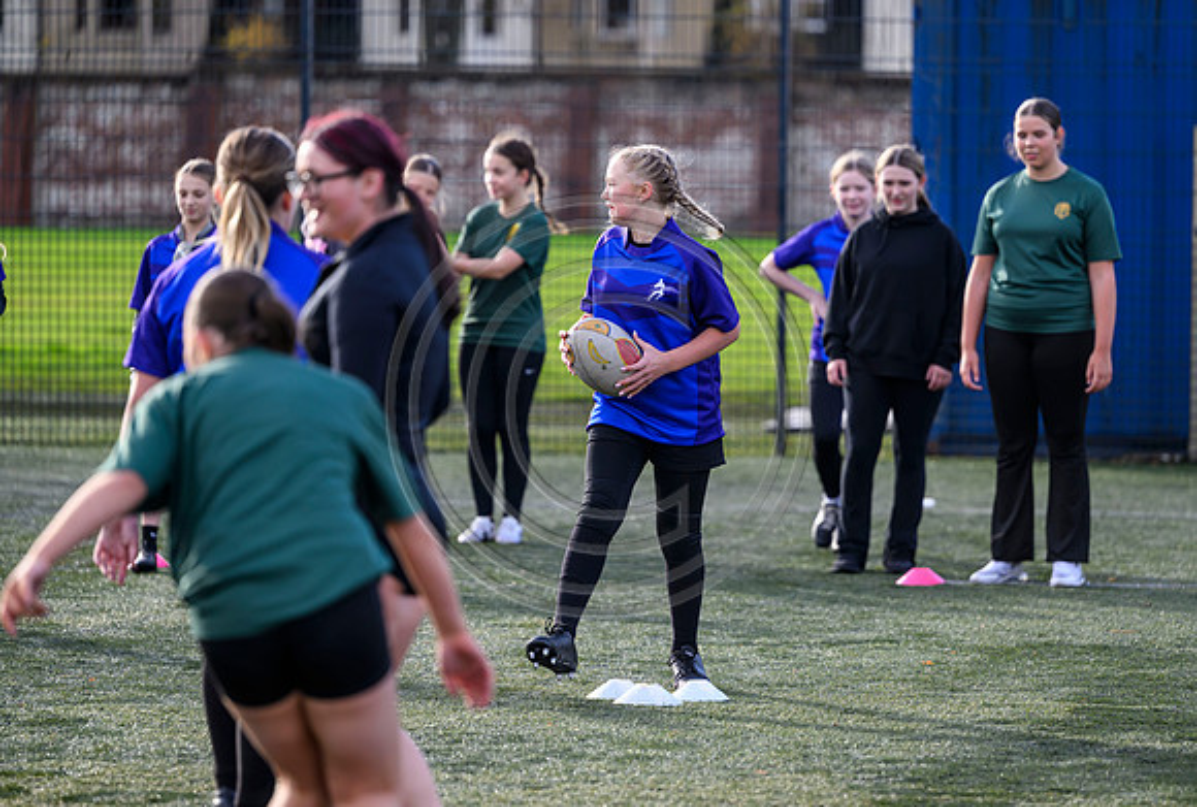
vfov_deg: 7.2
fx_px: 6447
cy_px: 365
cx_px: 663
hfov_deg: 10.6
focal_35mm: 193
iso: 500
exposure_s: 1/1000
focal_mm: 175
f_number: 3.2
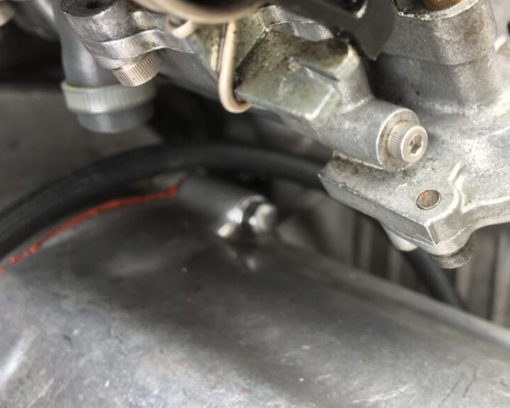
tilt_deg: -51.7
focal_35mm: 40
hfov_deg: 44.9
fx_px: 604
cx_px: 351
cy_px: 159
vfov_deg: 37.2
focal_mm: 4.15
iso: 25
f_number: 2.2
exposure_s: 1/60
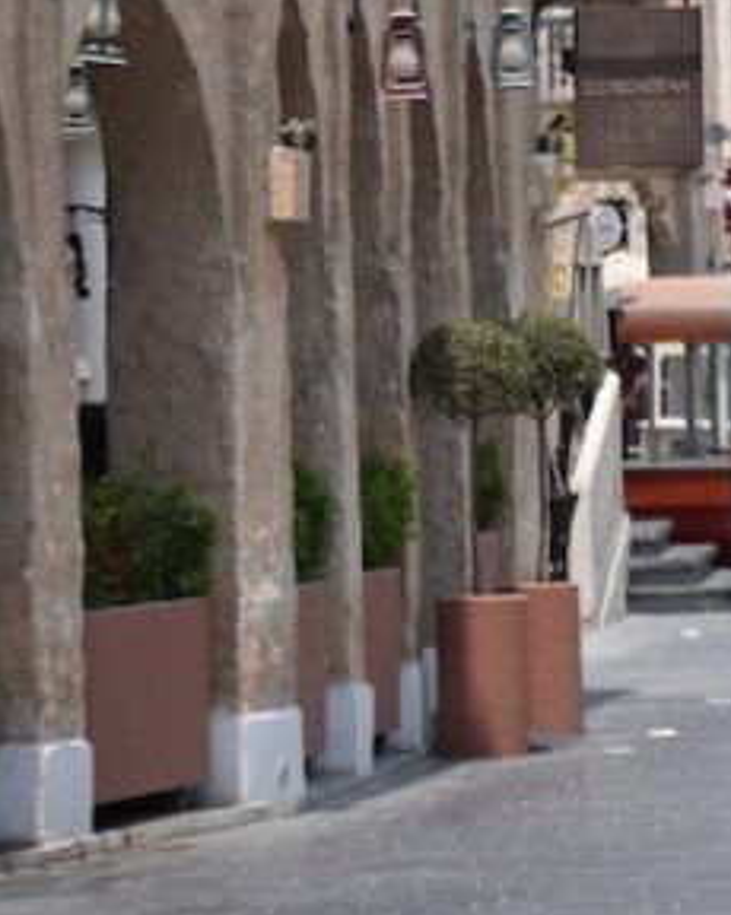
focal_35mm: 351
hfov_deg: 4.4
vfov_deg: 5.5
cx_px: 876
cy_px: -470
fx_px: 9502
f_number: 8
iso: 200
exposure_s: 1/1000
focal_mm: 70
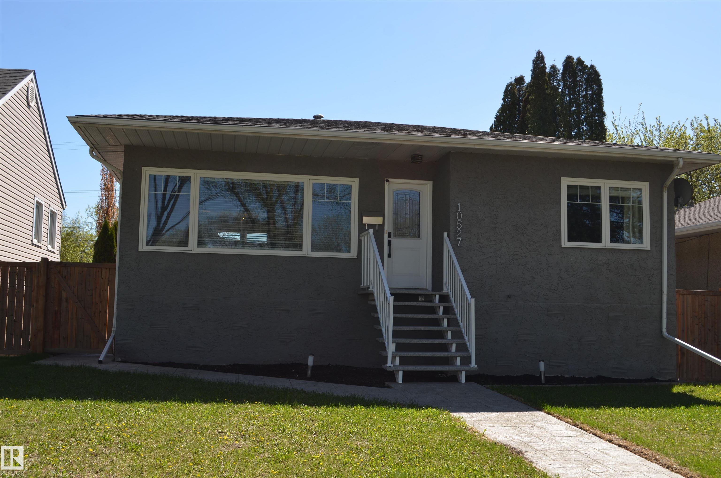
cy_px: 239
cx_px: 360
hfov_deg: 53.2
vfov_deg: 36.7
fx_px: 719
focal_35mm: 36
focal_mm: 24
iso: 100
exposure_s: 1/250
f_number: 6.3
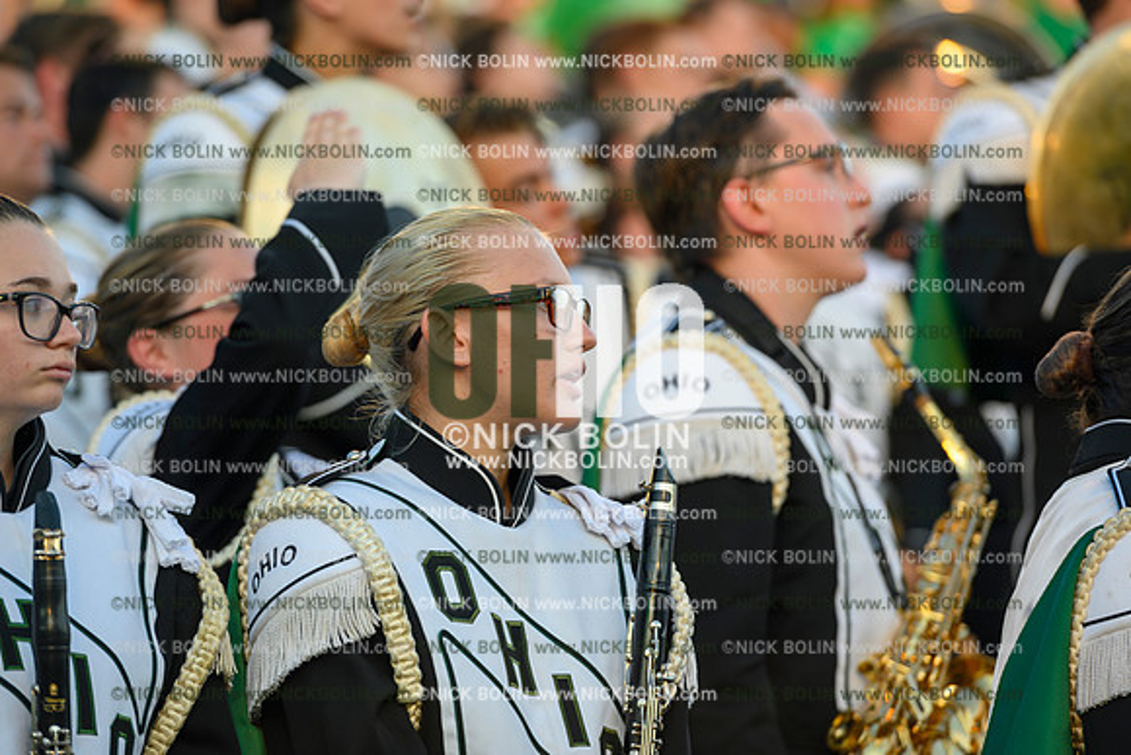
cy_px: 378
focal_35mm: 200
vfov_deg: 6.9
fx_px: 6285
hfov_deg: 10.3
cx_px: 566
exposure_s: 1/125
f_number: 4
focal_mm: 200
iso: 160
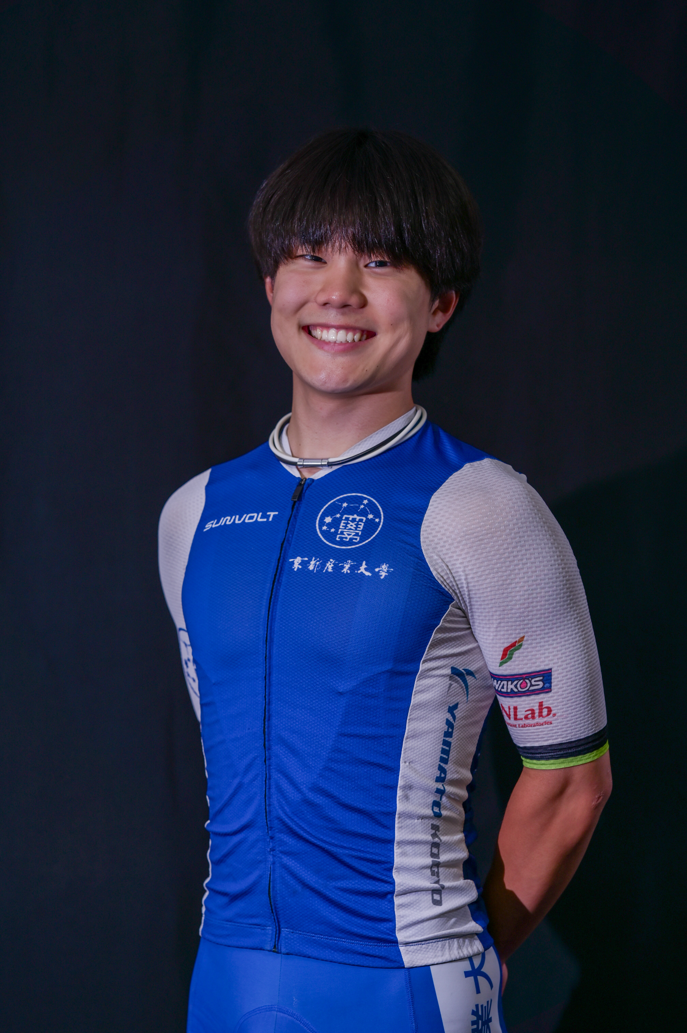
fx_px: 2436
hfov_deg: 16.1
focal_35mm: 85
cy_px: 516
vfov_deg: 23.9
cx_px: 344
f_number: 4.5
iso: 125
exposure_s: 1/40
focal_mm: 85
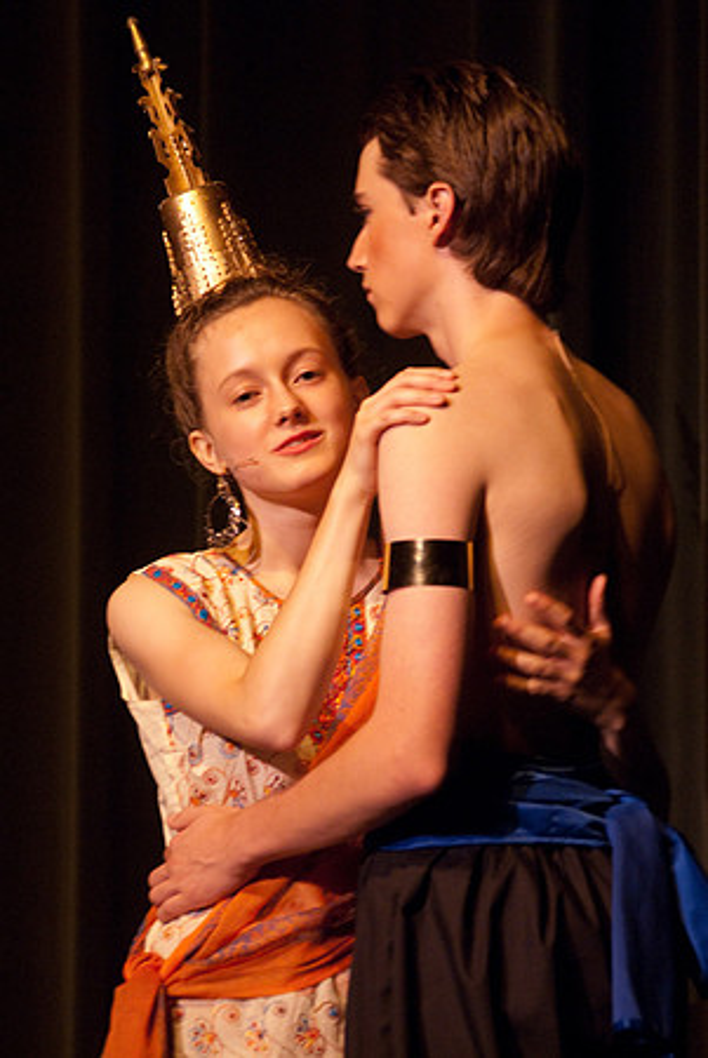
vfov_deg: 8.1
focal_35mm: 255
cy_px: 529
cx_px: 354
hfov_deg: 5.4
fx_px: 7505
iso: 1000
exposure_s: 1/40
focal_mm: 170
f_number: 2.8
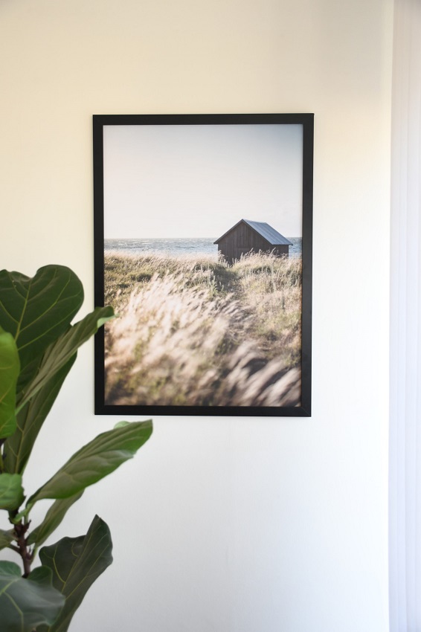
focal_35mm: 40
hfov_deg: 33.4
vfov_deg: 48.5
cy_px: 316
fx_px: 702
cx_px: 210
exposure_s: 1/60
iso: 320
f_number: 4
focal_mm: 27
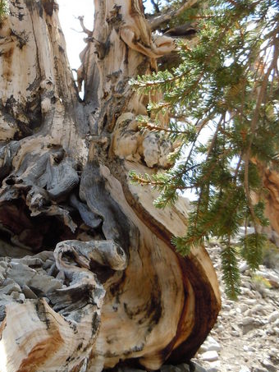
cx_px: 95
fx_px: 569
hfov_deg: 27.4
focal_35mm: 53
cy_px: 160
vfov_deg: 36.1
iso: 100
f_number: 3.5
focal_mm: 5.4
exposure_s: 1/320
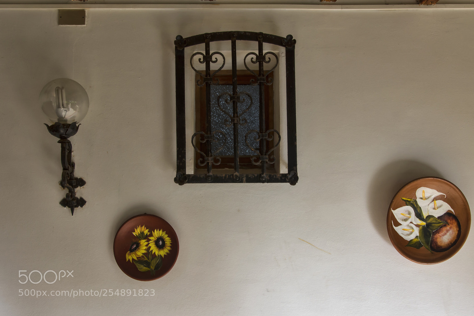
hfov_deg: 49.6
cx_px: 237
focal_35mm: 39
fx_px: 513
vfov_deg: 34.2
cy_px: 158
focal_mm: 26
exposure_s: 1/125
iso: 320
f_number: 13
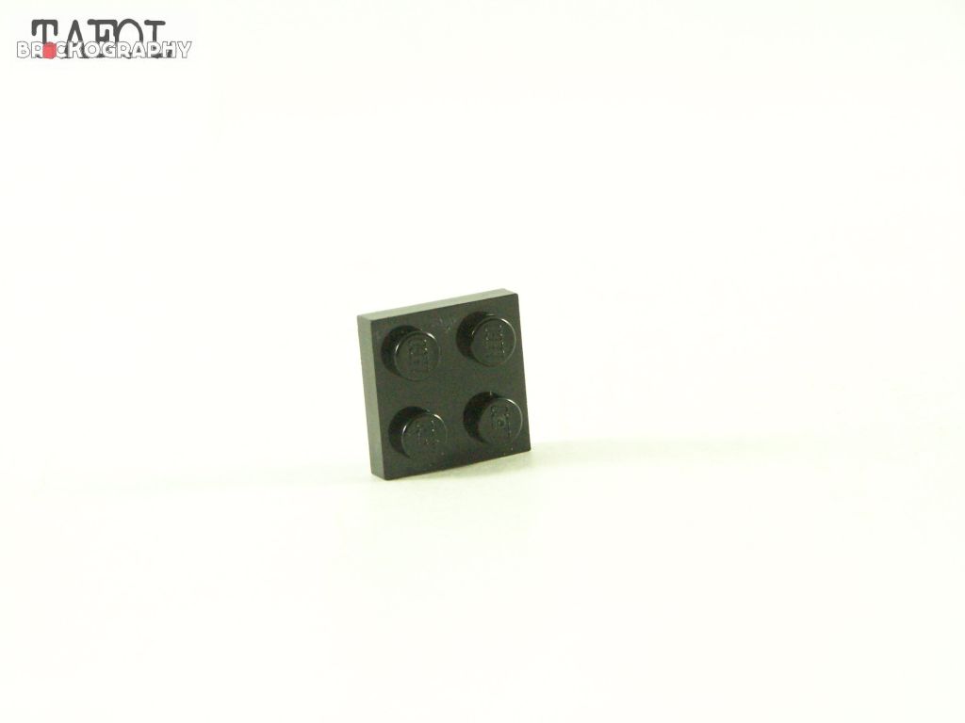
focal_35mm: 117
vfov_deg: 12.7
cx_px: 482
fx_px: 3262
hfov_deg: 16.8
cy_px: 362
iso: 400
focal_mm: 19.4
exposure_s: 1/60
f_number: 3.6
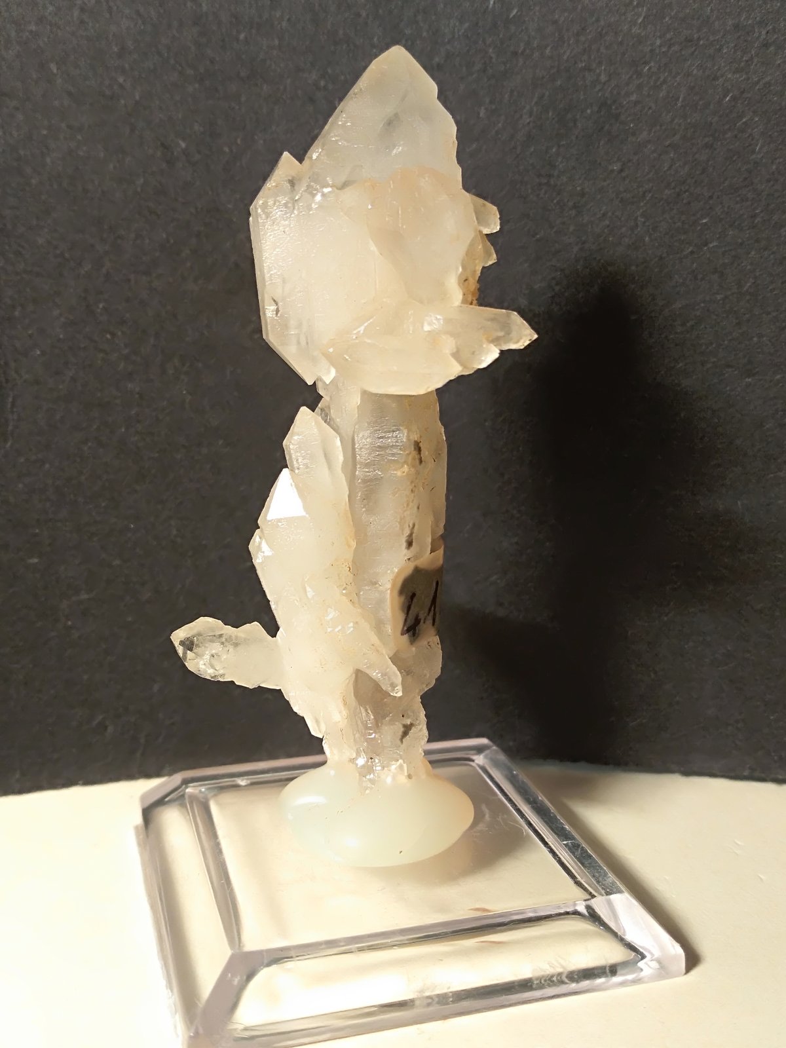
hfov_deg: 53.1
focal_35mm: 26
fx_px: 787
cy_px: 524
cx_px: 393
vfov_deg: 67.3
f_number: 2
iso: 144
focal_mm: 3.54
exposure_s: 1/50
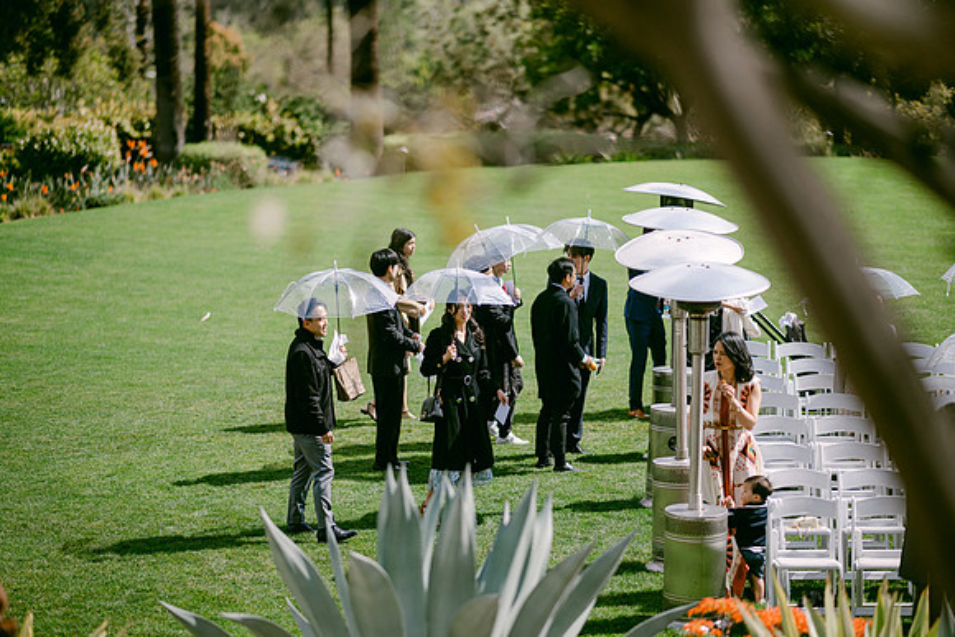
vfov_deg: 13.0
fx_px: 2786
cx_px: 478
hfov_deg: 19.5
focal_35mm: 105
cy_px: 318
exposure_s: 1/12800
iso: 200
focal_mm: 105
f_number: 1.4
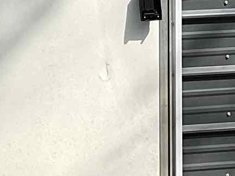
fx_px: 1391
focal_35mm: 205
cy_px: -115
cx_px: 79
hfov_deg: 9.6
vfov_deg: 7.1
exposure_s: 1/1848
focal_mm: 3
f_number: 1.8
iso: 16
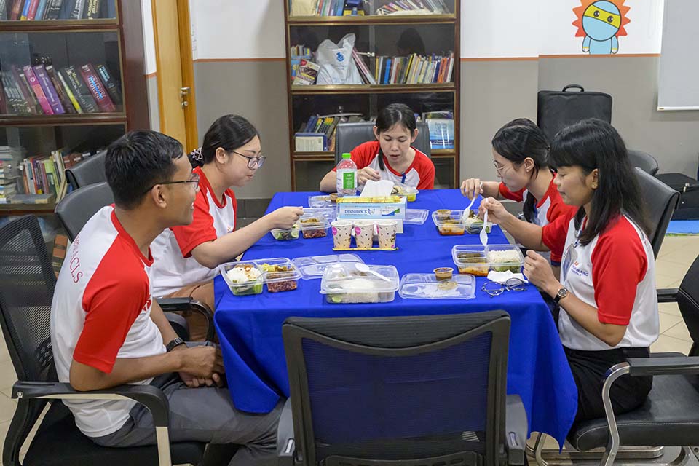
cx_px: 350
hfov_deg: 51.9
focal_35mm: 37
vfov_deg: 35.9
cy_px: 233
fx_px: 718
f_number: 6.3
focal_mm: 37
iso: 10000
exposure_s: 1/250
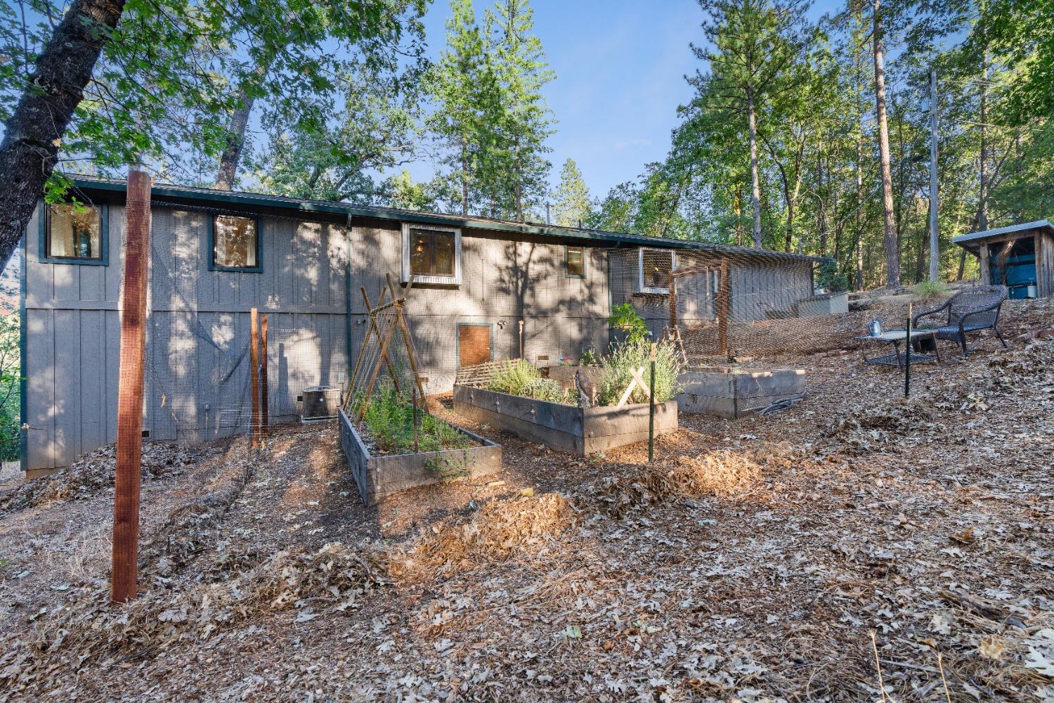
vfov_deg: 73.7
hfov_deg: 96.7
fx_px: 468
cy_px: 352
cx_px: 527
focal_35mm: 16
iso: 320
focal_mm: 16
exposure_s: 1/40
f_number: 8
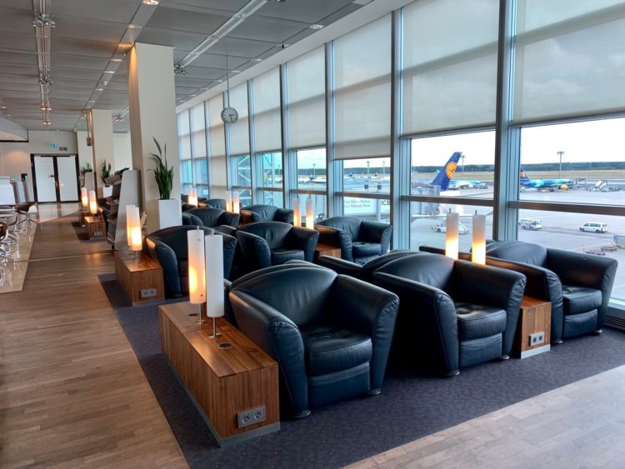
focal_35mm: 26
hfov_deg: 67.3
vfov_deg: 53.1
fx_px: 470
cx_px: 312
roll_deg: +0.7
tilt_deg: -7.1
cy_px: 234
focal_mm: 4.25
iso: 25
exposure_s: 1/123
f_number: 1.8
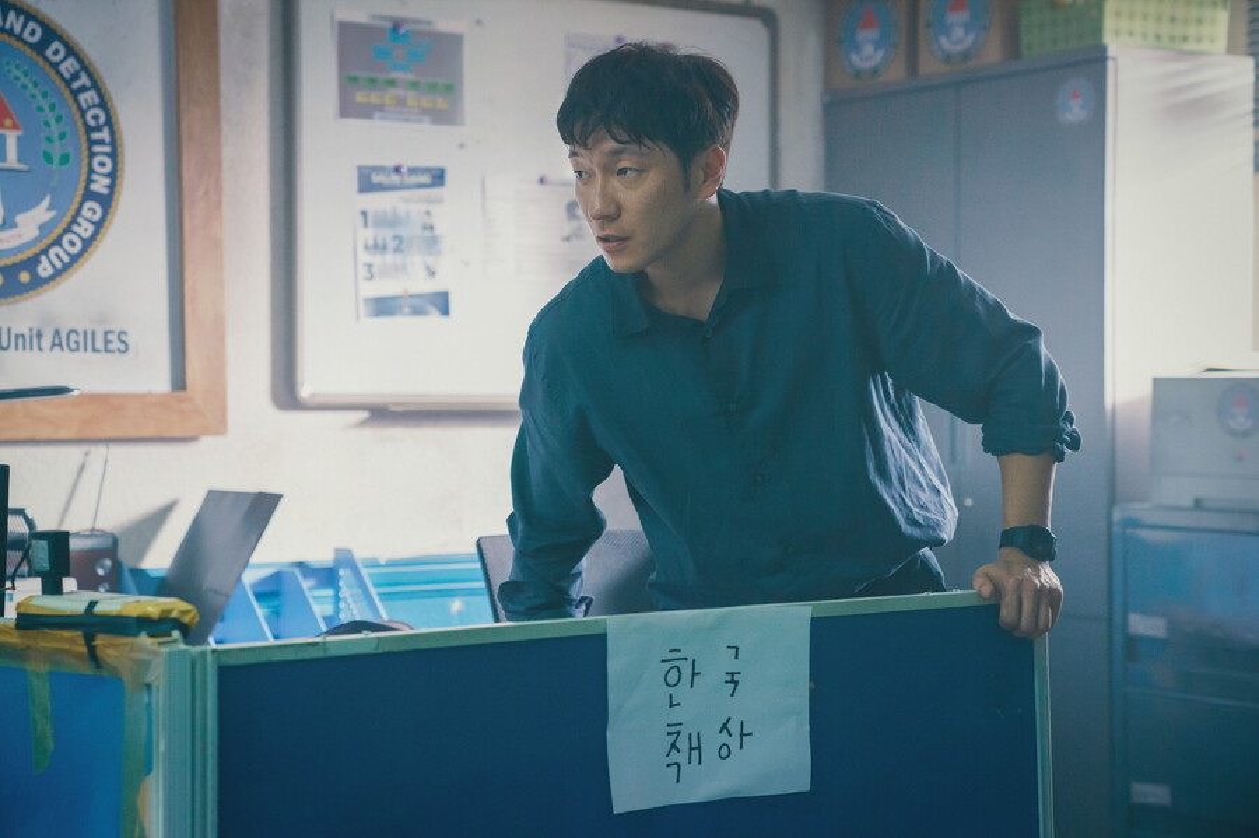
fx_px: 2447
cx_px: 630
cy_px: 419
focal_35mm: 70
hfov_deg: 28.9
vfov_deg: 19.4
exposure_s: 1/250
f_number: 3.2
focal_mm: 70
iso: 6400
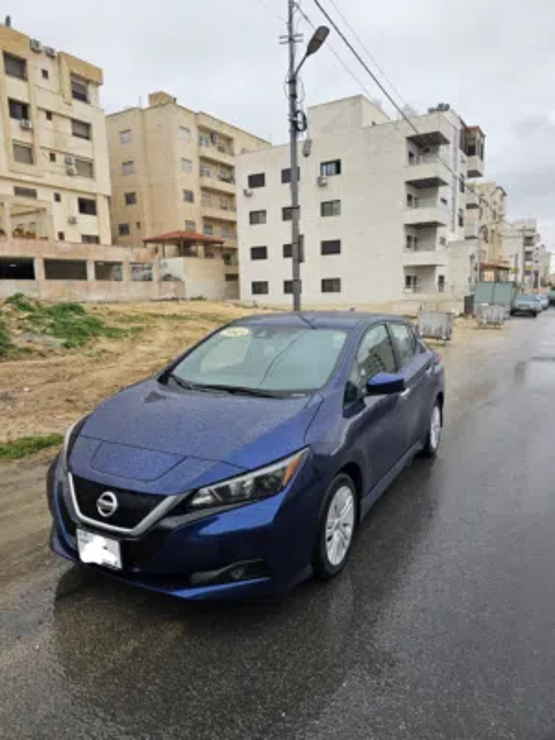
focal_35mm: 23
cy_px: 370
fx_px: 492
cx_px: 278
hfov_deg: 58.9
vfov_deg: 73.9
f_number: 1.7
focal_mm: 6.3
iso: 10
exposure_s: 1/114
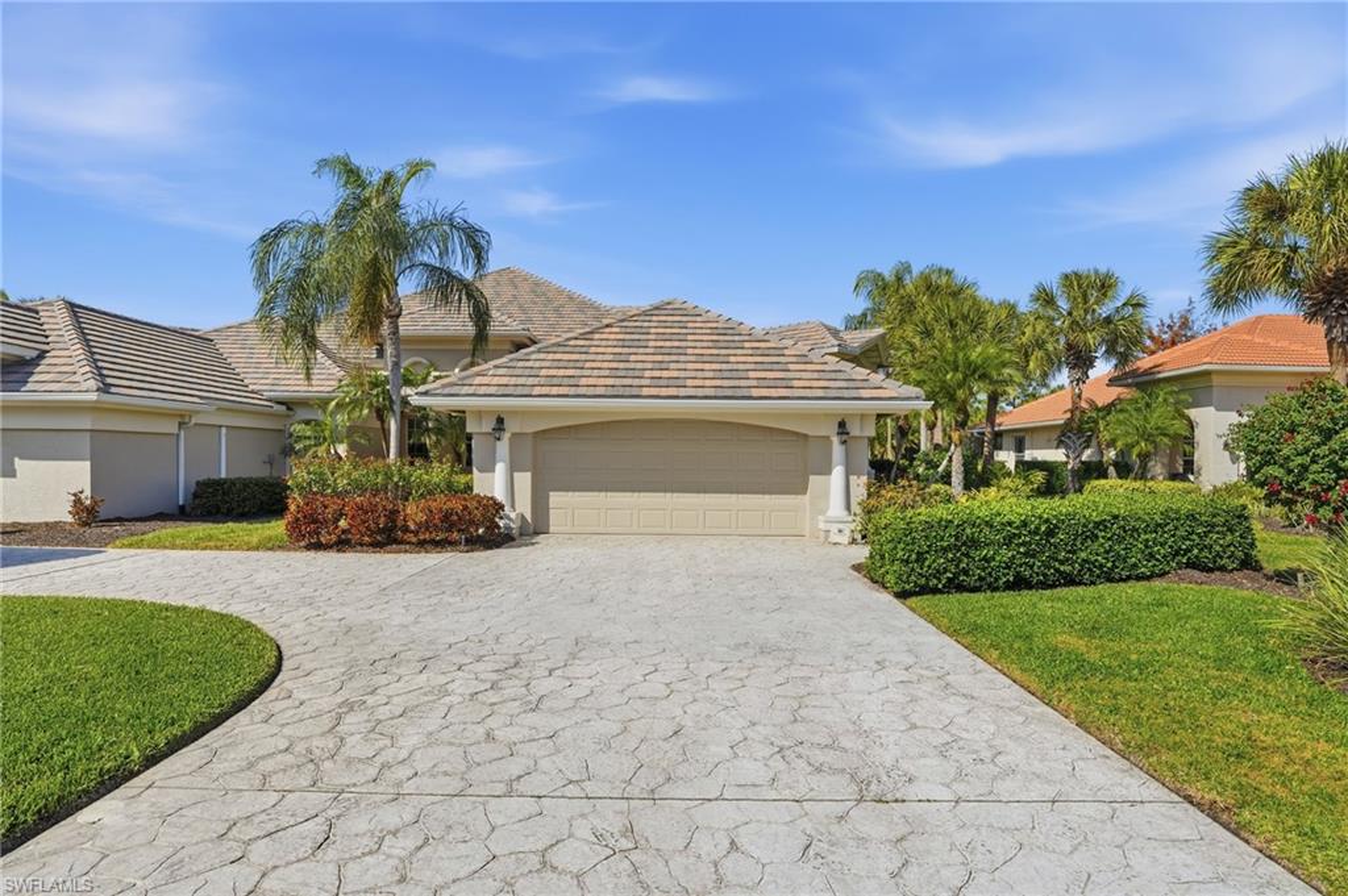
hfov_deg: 87.0
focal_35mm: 19
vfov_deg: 64.5
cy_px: 448
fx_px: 711
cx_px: 674
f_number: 9
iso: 200
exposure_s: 1/3200
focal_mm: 19
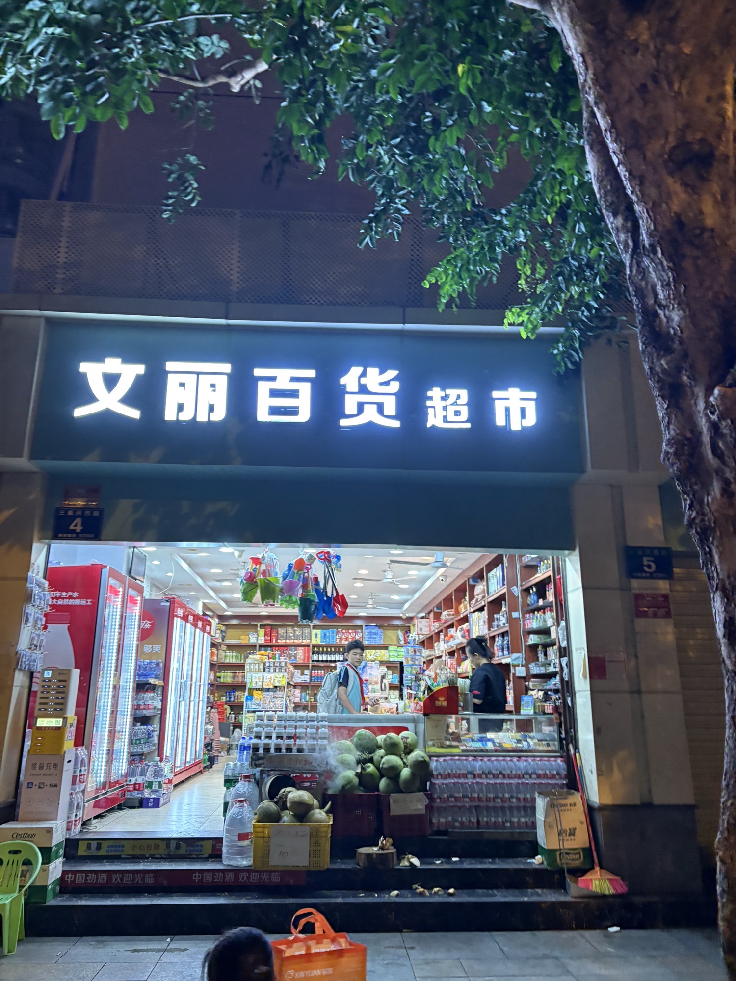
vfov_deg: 67.3
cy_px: 490
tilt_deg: +22.1
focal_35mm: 26
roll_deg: -3.0
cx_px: 368
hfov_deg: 53.1
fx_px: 737
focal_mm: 5.96
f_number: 1.6
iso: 320
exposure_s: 1/50
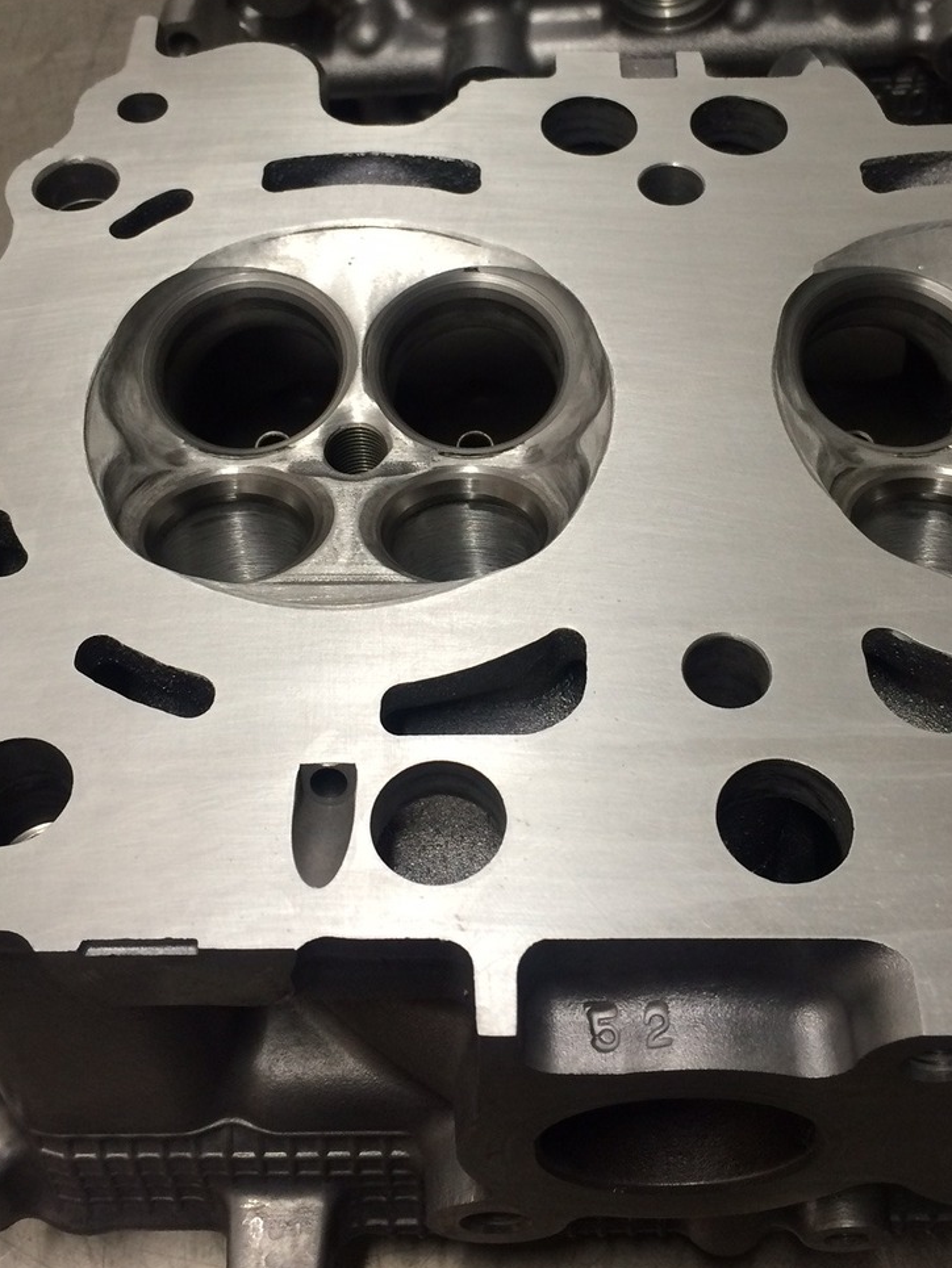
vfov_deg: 45.3
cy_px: 458
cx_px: 513
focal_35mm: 41
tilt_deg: -56.0
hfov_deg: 35.1
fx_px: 1503
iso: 50
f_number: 2.2
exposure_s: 1/33
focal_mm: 4.15
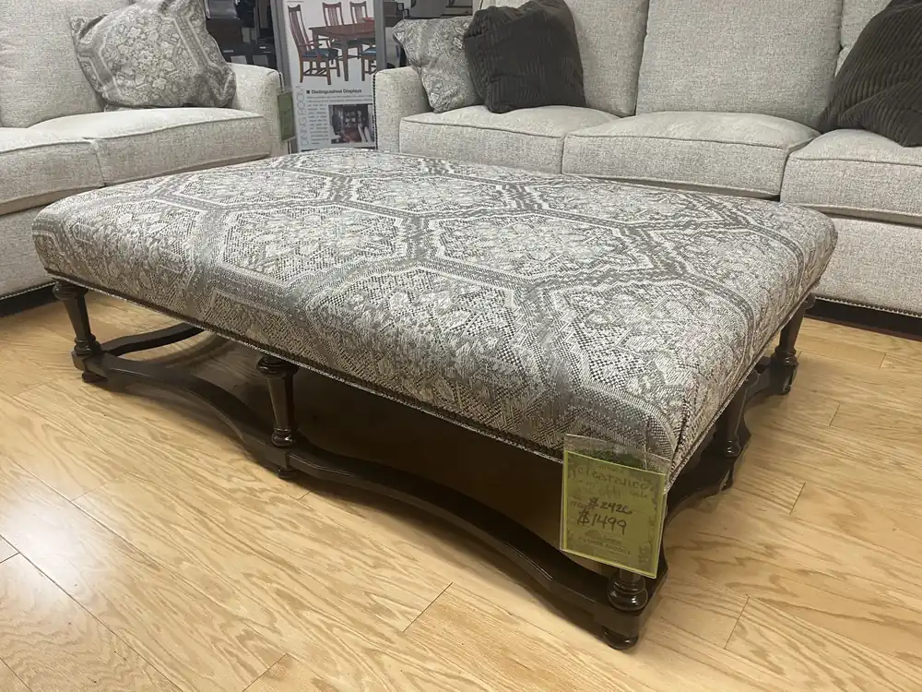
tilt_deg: -26.2
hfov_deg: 67.3
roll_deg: +0.6
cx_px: 461
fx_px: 693
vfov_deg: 53.1
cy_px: 346
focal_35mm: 26
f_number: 1.6
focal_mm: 5.1
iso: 160
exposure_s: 1/60
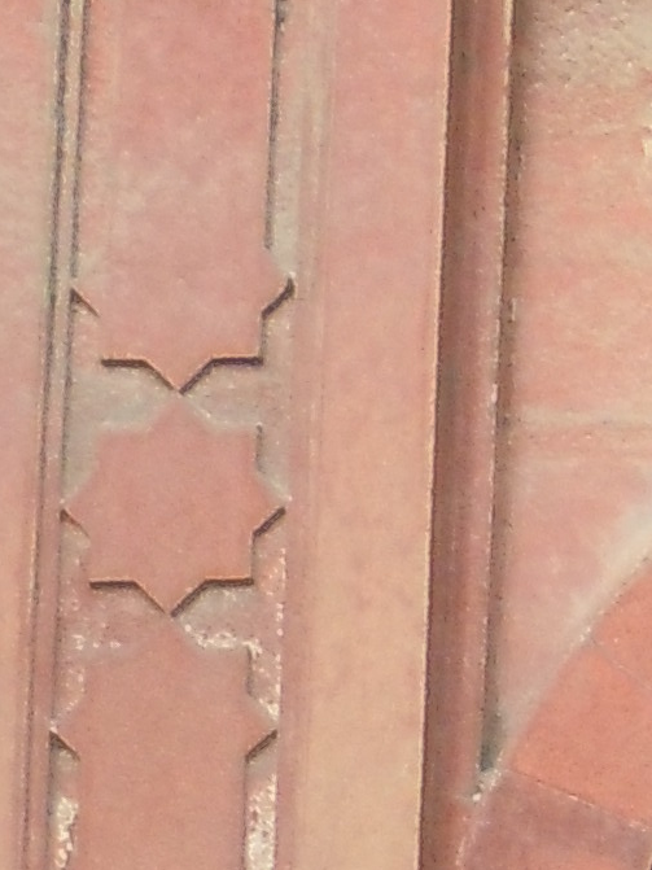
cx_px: 1684
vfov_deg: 7.7
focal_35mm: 251
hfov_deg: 5.7
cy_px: 1385
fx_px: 6306
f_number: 3.7
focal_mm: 7.1
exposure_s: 1/80
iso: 200
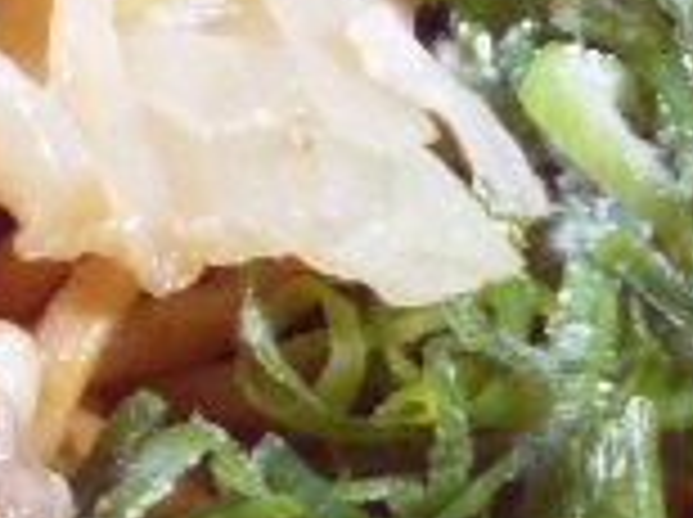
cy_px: 475
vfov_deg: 8.8
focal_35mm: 168
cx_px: -760
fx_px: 3358
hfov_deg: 10.6
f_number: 3.1
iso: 100
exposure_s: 1/125
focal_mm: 5
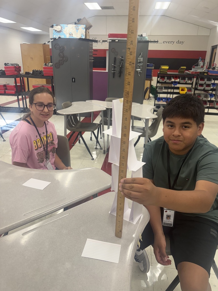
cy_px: 146
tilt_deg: -24.8
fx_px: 202
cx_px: 109
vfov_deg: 71.6
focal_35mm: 24
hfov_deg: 56.8
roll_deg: -3.4
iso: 200
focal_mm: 6.76
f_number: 1.78
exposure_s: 1/120
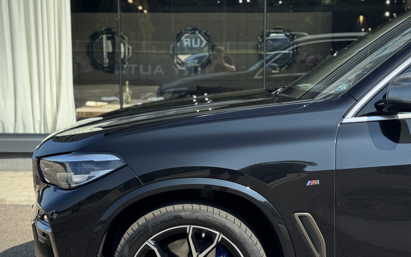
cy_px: 196
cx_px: 208
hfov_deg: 29.8
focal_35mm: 69
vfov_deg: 18.7
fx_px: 773
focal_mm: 6.76
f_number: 1.78
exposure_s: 1/1524
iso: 64
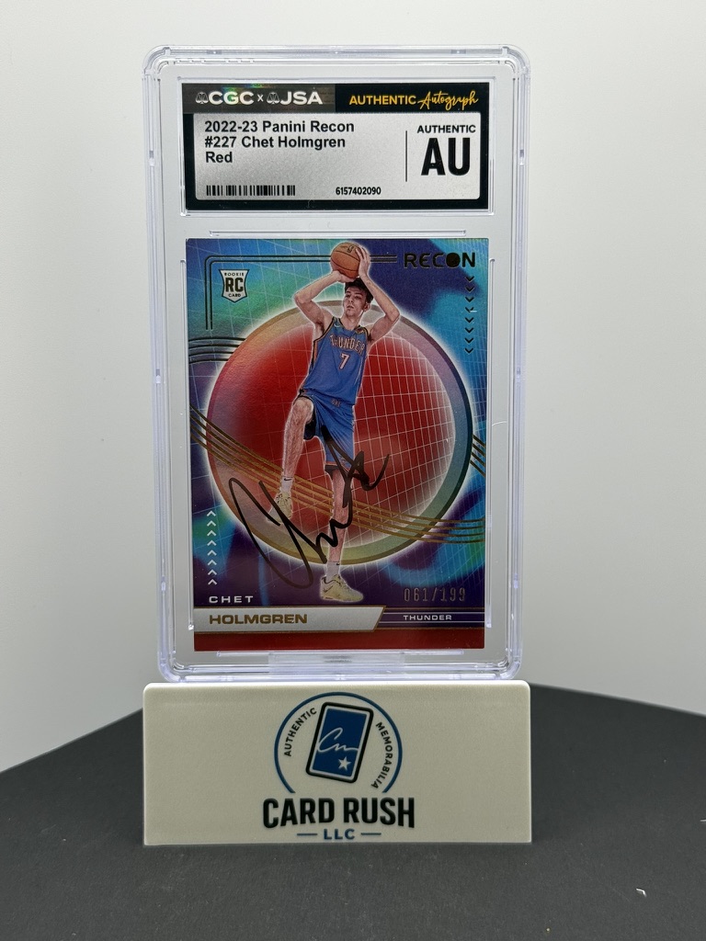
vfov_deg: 39.7
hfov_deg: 30.3
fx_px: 1305
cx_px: 353
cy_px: 470
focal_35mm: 48
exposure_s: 1/210
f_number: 1.78
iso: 50
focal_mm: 6.76
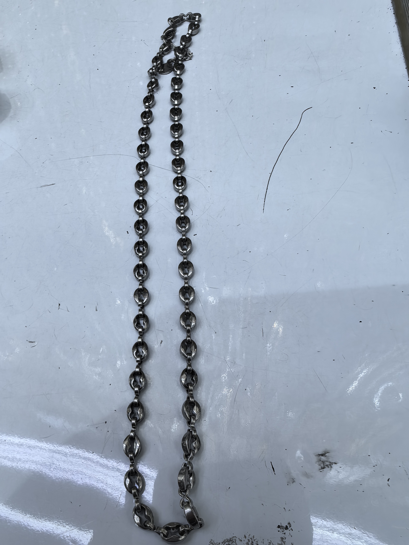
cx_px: 204
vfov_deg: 65.3
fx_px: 425
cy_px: 272
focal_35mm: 27
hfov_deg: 51.4
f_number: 2.2
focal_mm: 1.95
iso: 100
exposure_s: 1/255
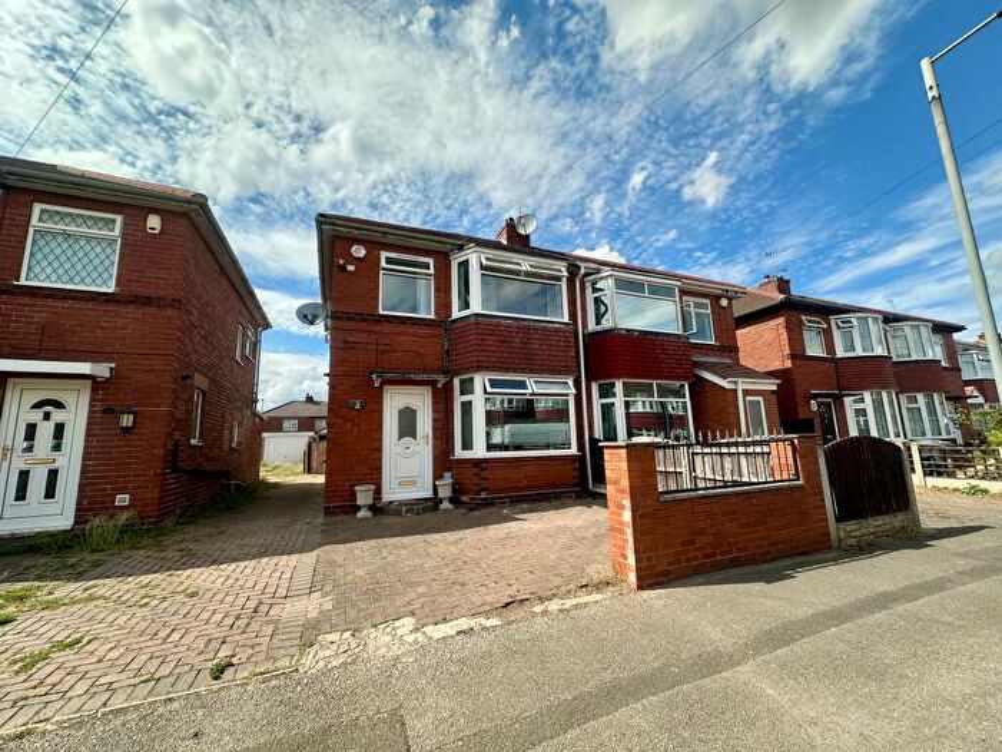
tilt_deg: +9.6
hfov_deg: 102.1
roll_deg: +2.3
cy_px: 376
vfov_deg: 85.7
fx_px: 405
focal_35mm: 14
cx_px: 501
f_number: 2.2
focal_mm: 2.22
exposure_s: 1/1531
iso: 40
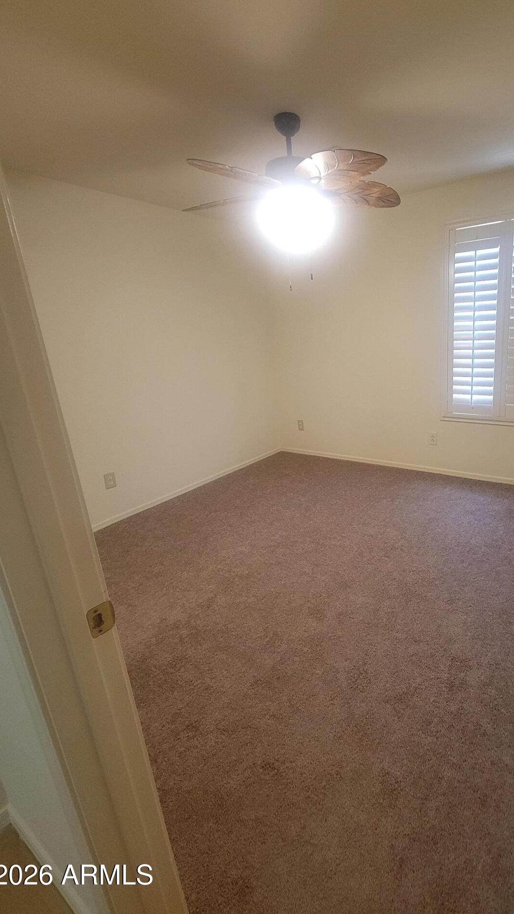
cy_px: 435
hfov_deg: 68.0
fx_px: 363
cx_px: 353
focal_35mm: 15
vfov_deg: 102.9
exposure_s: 1/30
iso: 400
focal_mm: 2.2
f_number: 2.2
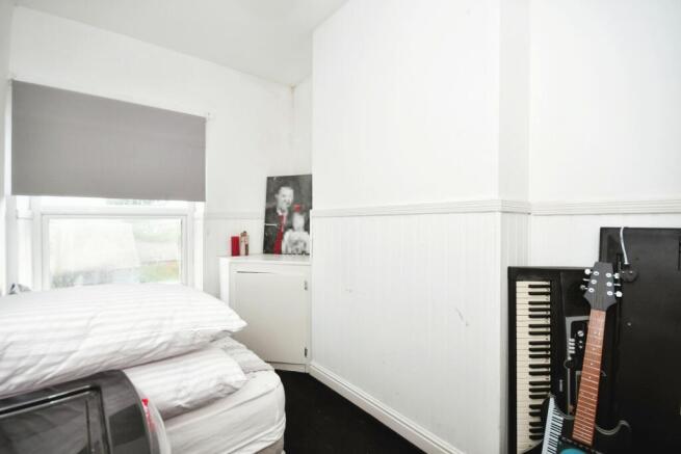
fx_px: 284
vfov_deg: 77.4
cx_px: 340
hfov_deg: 100.4
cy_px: 227
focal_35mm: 15
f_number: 8
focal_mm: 10
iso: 400
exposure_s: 1/60
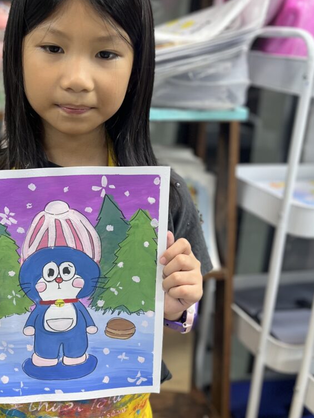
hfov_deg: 30.9
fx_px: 556
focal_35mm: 46
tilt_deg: -15.2
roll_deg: -2.3
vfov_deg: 41.2
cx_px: 73
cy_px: 184
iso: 64
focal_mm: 5.1
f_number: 1.6
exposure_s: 1/50
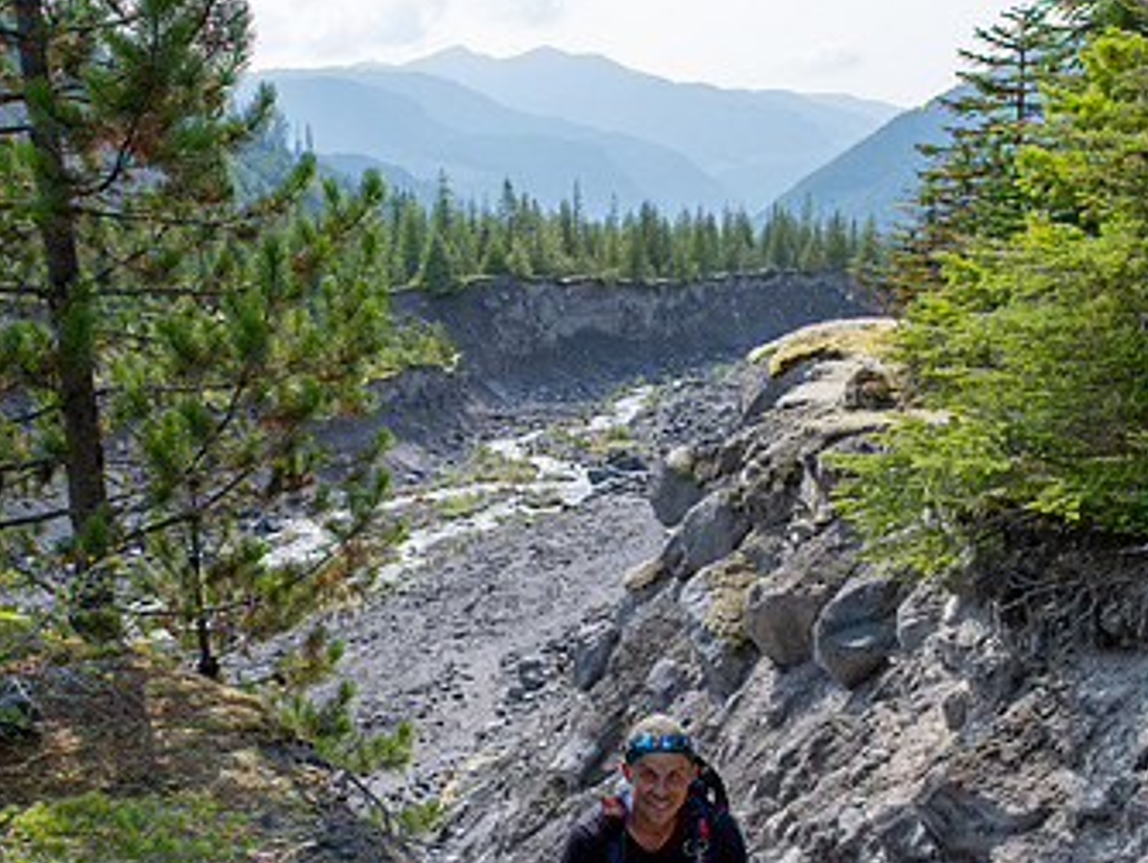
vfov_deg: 31.9
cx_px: 598
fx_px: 1493
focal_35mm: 45
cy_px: 588
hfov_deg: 42.0
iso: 200
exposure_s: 1/1250
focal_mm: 18
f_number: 5
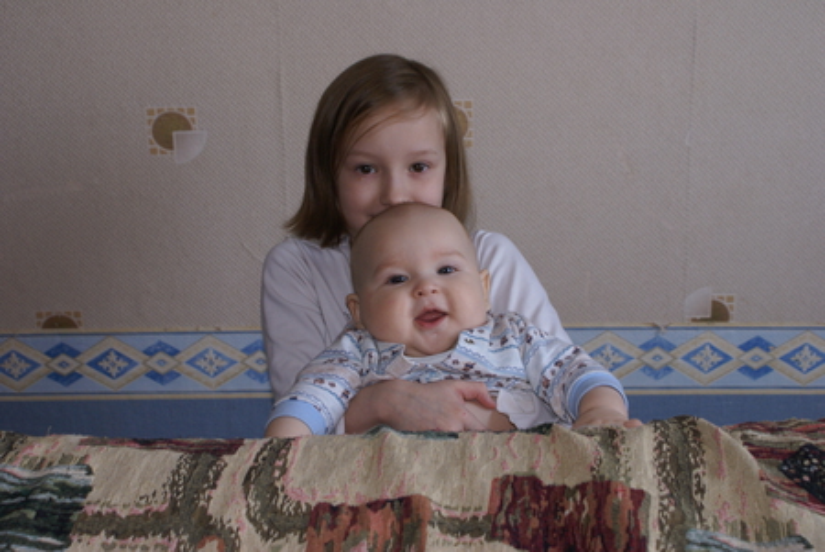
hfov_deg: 37.8
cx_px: 412
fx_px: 1204
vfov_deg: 25.8
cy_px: 276
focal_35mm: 52
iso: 400
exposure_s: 1/60
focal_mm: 35
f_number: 5.6
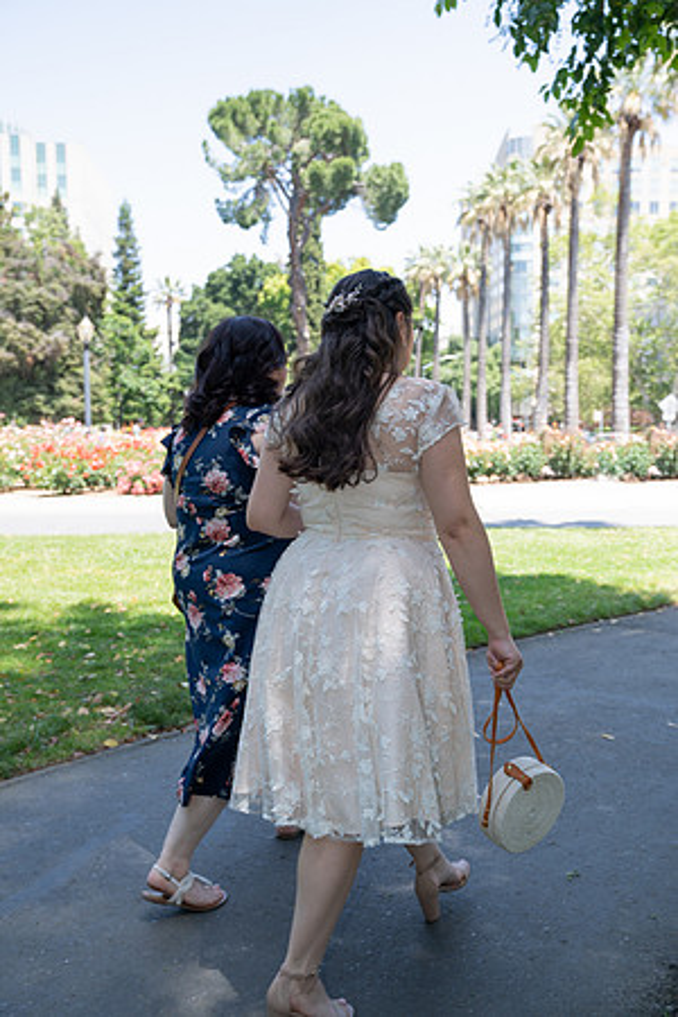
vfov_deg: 53.1
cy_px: 508
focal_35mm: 36
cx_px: 339
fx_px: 1017
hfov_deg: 36.9
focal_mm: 36
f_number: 4
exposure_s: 1/250
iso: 100
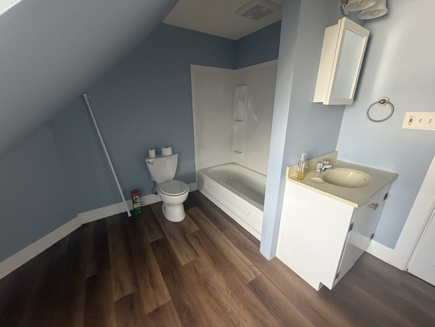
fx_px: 176
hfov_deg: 102.1
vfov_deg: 85.7
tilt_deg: -19.0
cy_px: 164
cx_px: 218
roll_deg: +0.7
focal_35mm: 14
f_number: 2.2
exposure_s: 1/60
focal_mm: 2.22
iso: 320
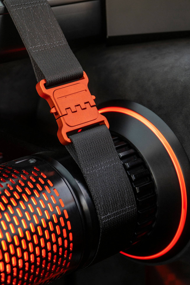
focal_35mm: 83
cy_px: 129
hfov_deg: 16.4
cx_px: 49
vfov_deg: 24.5
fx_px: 657
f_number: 4
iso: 200
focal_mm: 46
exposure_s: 1/30
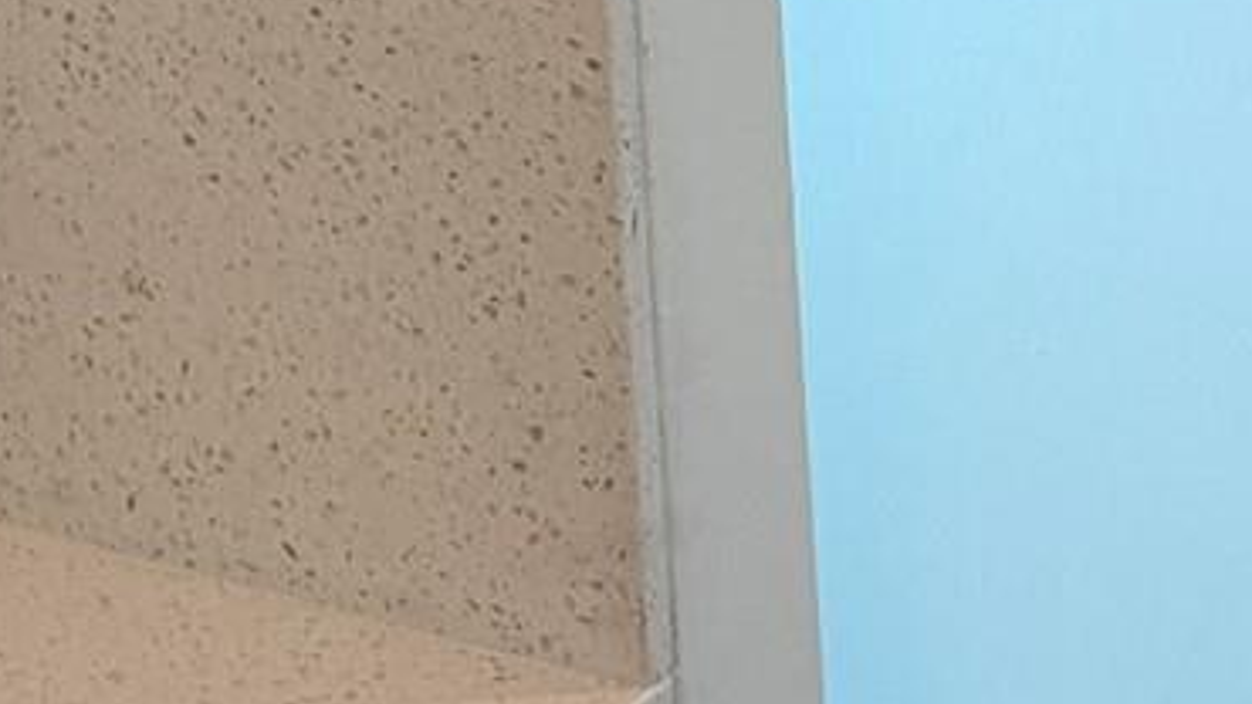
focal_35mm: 113
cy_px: -1107
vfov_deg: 9.3
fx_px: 3751
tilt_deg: +2.7
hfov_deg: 16.6
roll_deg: +2.2
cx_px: -805
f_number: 1.78
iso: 160
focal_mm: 6.76
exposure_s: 1/120
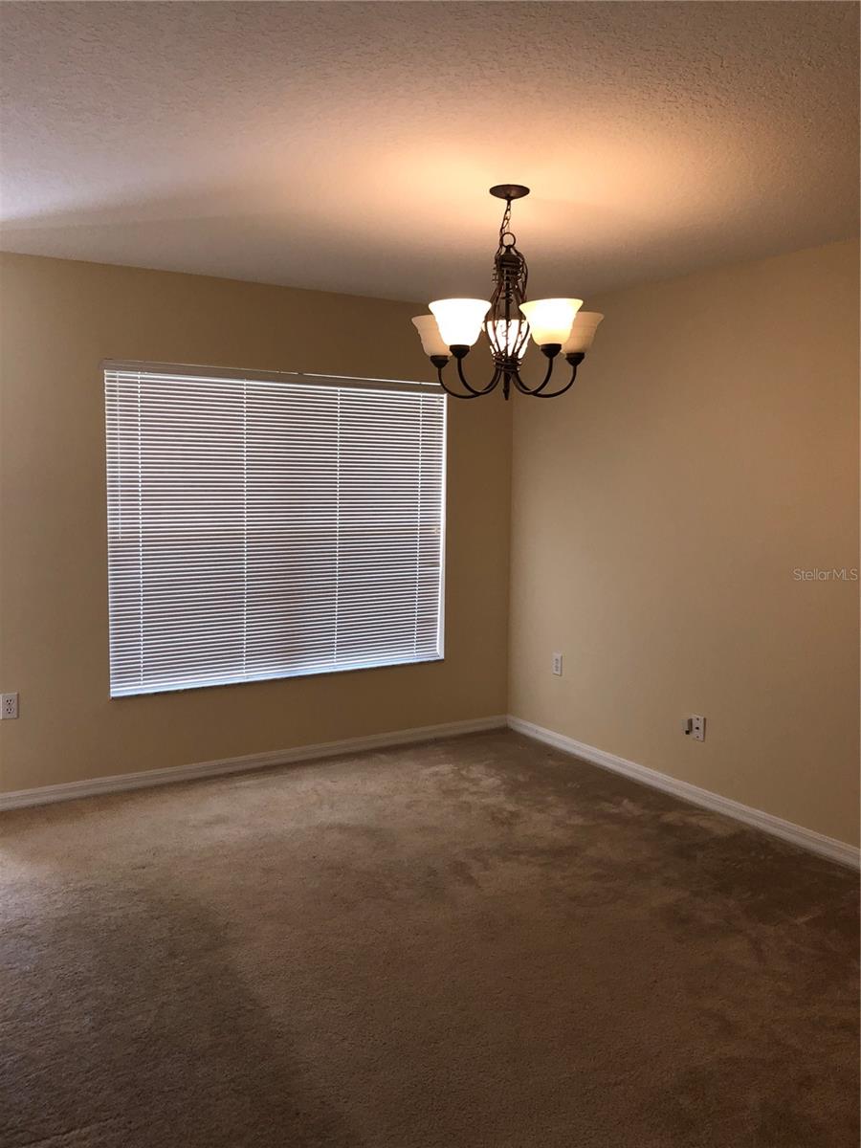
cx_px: 430
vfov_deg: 63.4
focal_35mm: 28
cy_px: 574
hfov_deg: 49.7
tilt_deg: -3.9
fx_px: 929
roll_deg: -0.2
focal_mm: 3.99
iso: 50
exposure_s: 1/120
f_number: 1.8
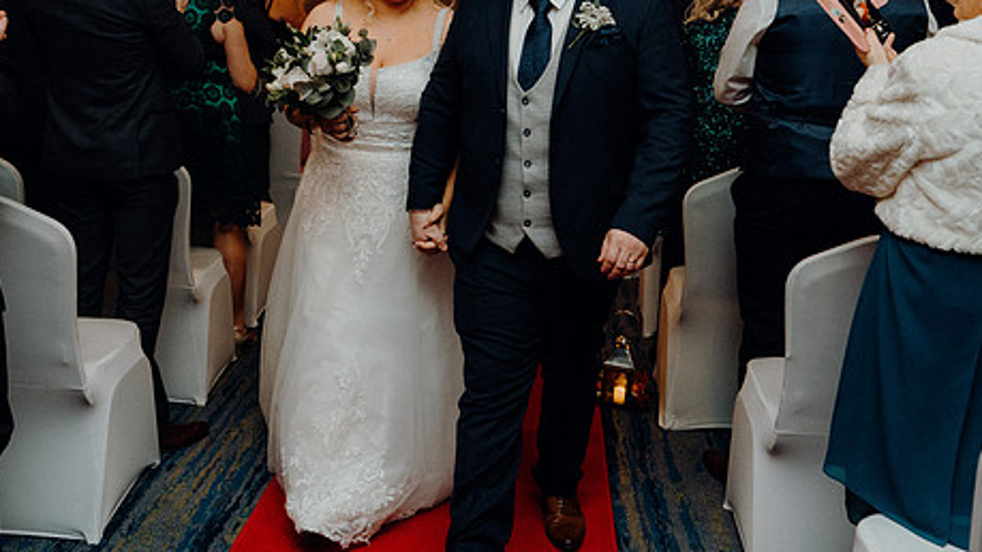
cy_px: 172
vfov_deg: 28.7
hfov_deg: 49.4
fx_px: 1067
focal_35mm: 41
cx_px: 458
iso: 2500
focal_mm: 31
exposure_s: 1/160
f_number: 3.5
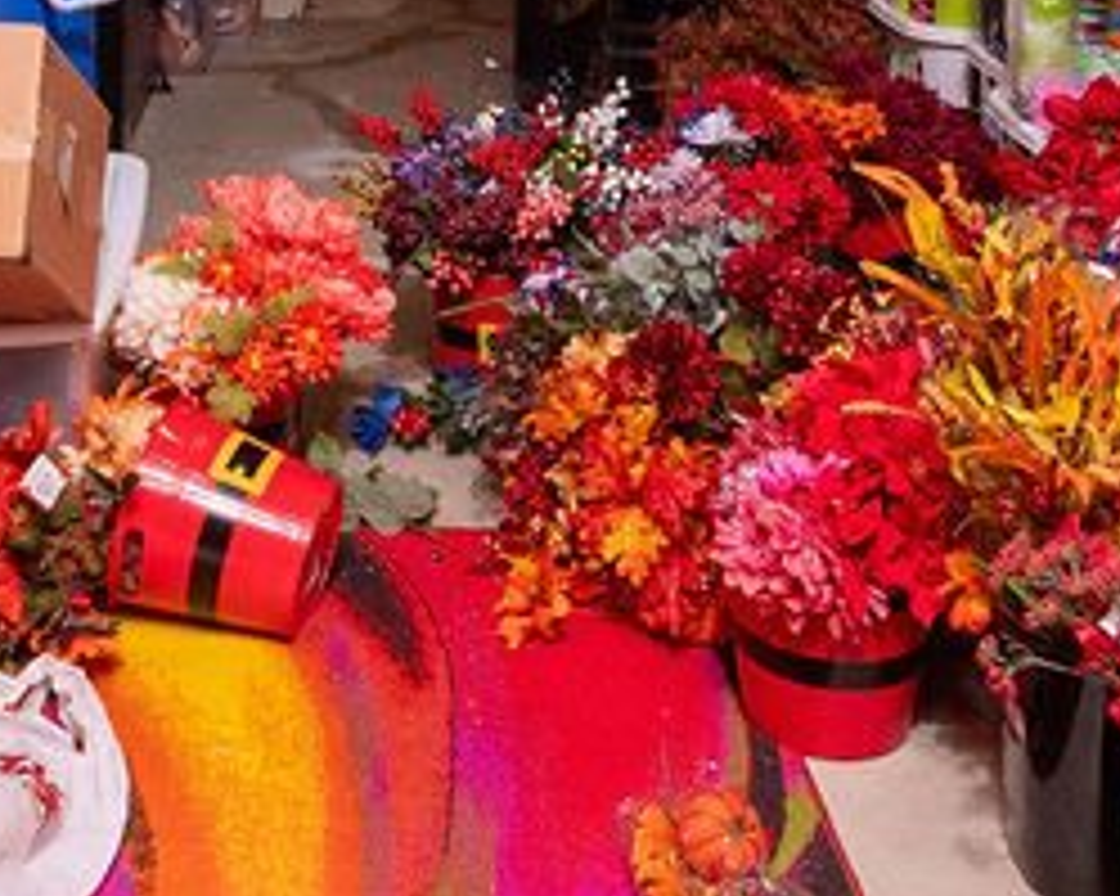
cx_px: 288
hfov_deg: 31.9
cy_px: -227
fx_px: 1922
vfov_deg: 23.5
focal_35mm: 58
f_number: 5
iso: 500
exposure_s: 1/200
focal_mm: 10
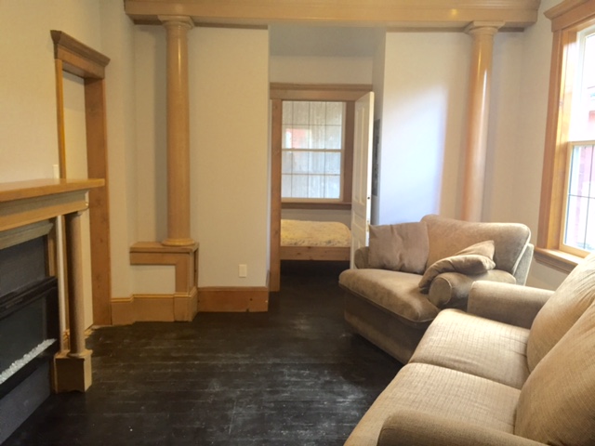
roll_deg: -1.8
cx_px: 298
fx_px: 498
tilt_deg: -6.9
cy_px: 223
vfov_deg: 48.2
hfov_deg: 61.7
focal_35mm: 29
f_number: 2.2
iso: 100
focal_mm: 4.15
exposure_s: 1/30
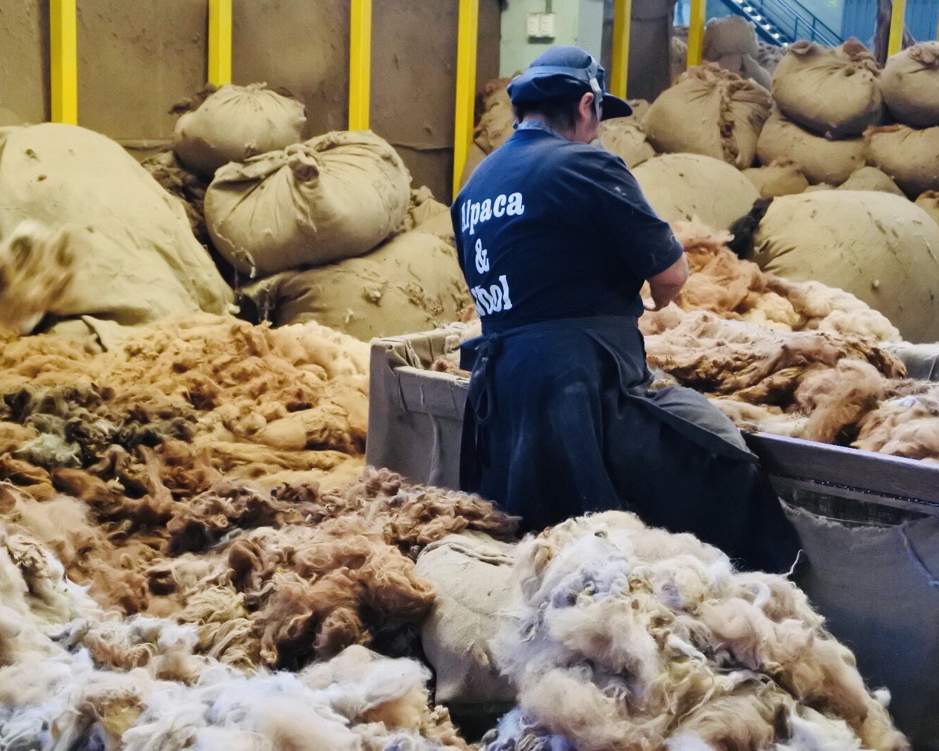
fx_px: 1917
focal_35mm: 69
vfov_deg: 22.2
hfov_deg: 27.5
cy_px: 374
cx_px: 444
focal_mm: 22.7
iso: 3600
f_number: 5
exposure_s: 1/60
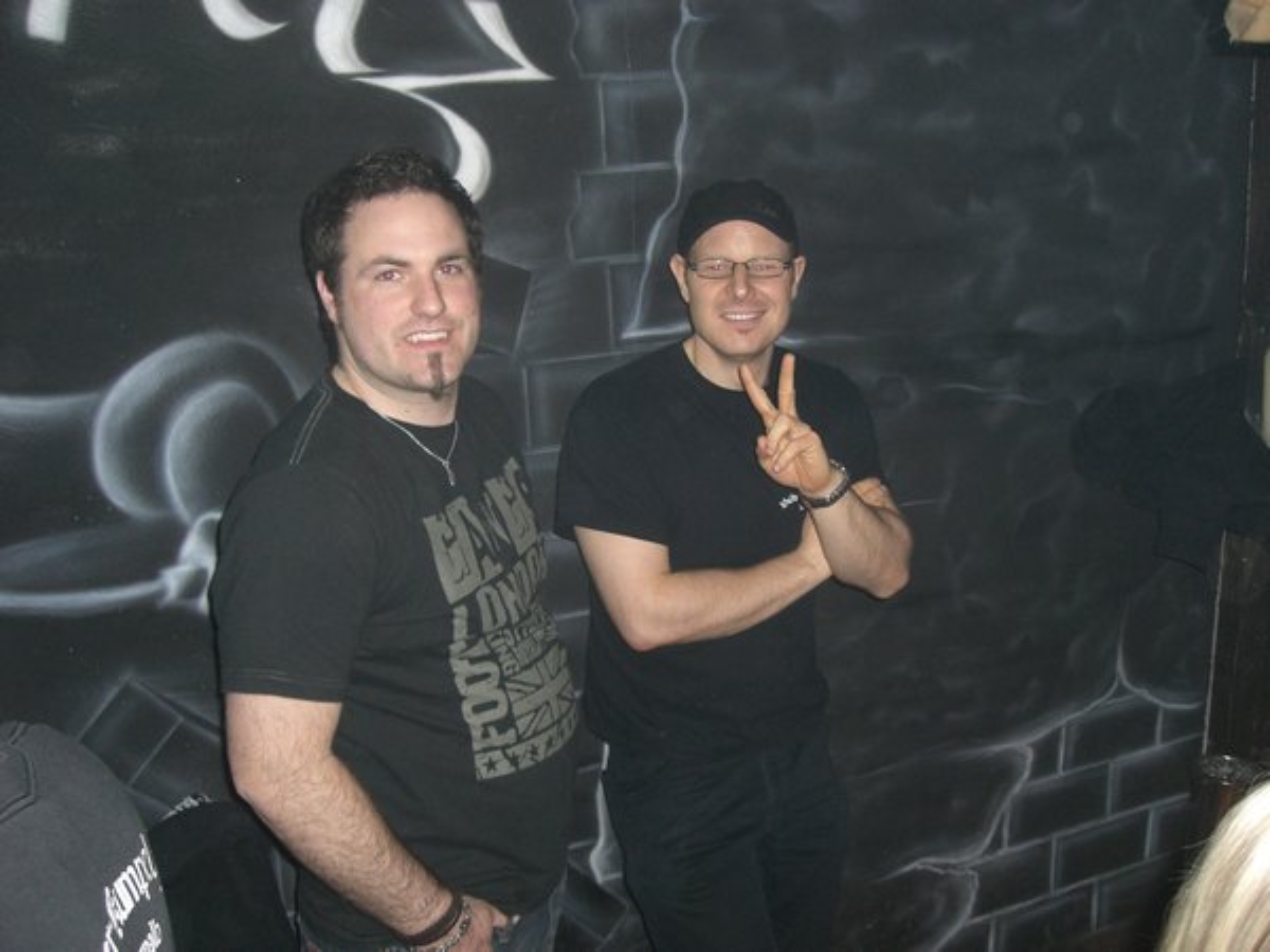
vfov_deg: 37.7
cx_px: 635
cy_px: 476
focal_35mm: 38
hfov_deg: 49.0
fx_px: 1394
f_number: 2.7
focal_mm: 6.2
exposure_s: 1/60
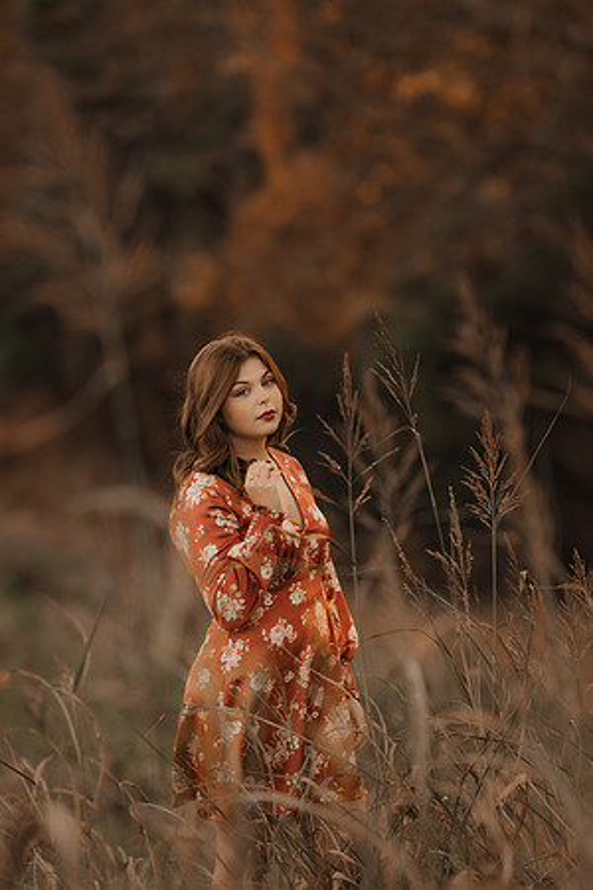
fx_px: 3879
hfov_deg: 8.7
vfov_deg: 13.1
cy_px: 445
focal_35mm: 157
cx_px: 296
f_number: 1.6
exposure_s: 1/500
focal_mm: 105
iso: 125
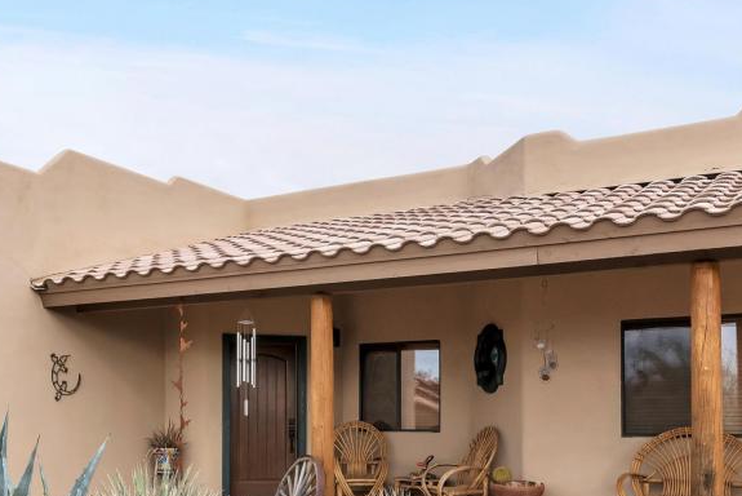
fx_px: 742
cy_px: 360
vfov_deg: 36.2
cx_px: 352
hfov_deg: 53.1
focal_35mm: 36
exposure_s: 1/500
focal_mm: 18
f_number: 11
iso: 640
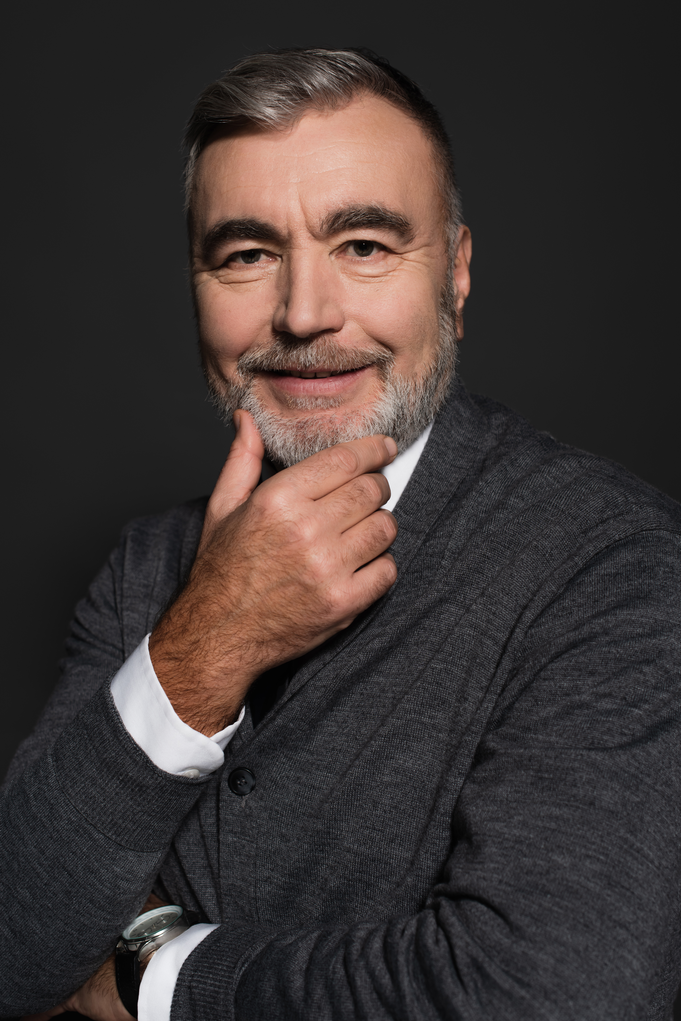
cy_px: 510
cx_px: 340
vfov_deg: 39.6
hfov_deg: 27.0
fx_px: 1418
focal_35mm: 50
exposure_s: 1/160
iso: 100
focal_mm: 50
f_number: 5
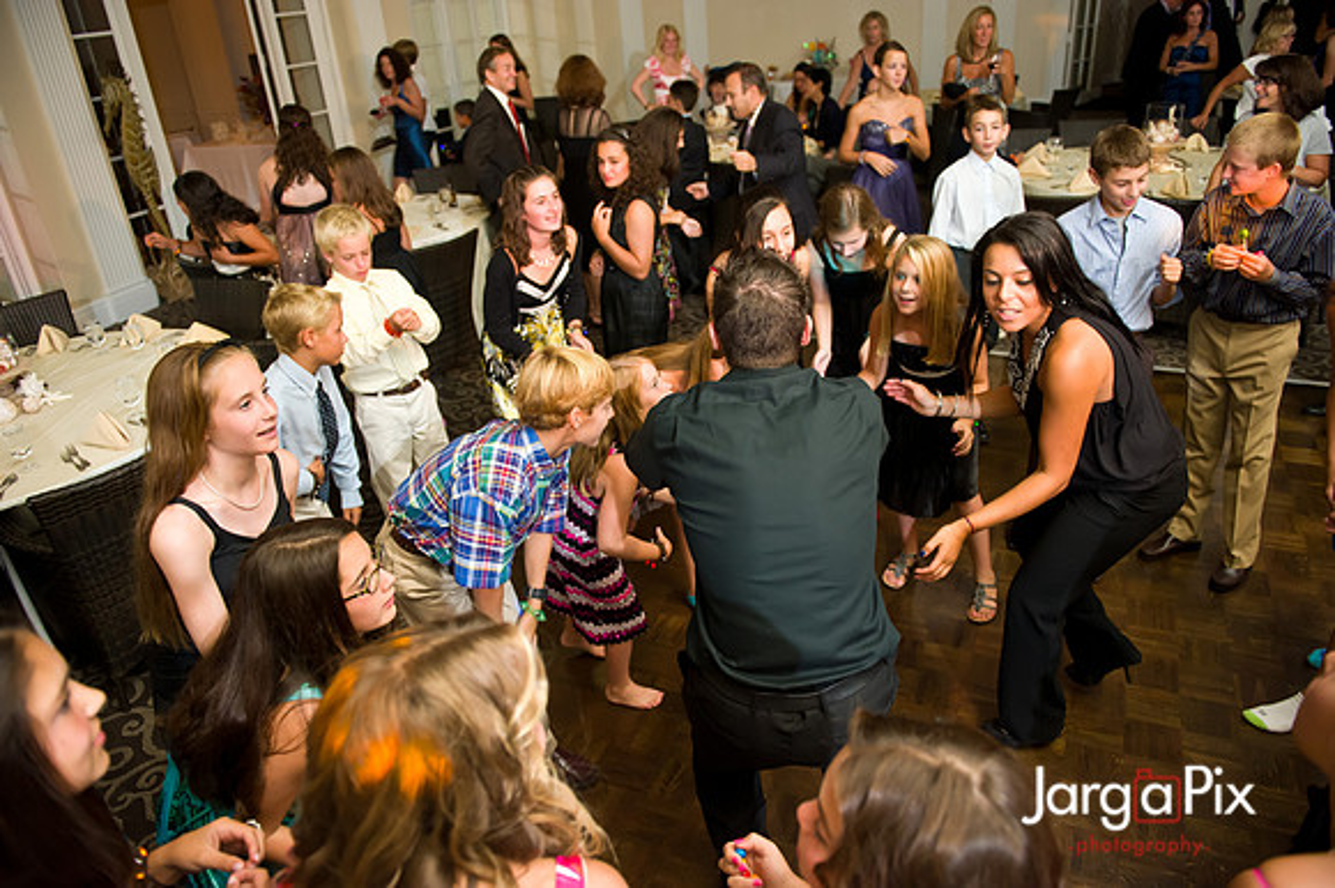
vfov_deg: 53.1
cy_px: 444
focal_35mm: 24
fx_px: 889
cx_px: 668
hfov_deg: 73.8
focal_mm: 24
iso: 1600
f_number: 3.2
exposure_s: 1/125
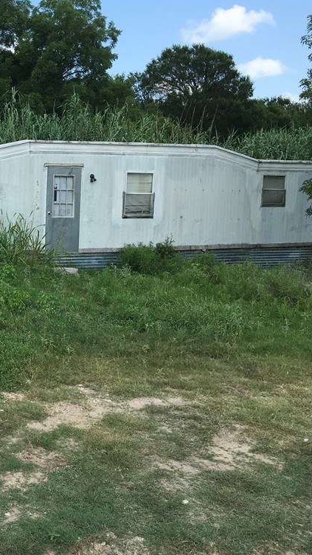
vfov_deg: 47.4
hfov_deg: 25.5
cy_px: 278
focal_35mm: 43
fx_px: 632
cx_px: -39
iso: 25
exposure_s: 1/1166
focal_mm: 4.15
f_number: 2.2
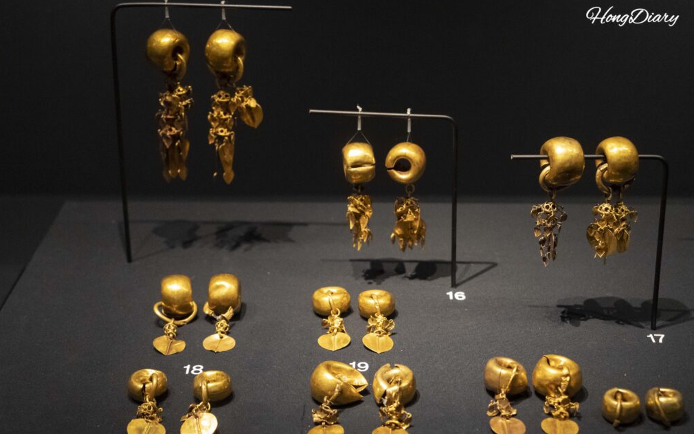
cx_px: 348
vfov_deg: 20.9
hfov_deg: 33.0
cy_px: 227
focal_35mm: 62
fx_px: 1173
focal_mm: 60
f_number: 5.6
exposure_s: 1/160
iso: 12800
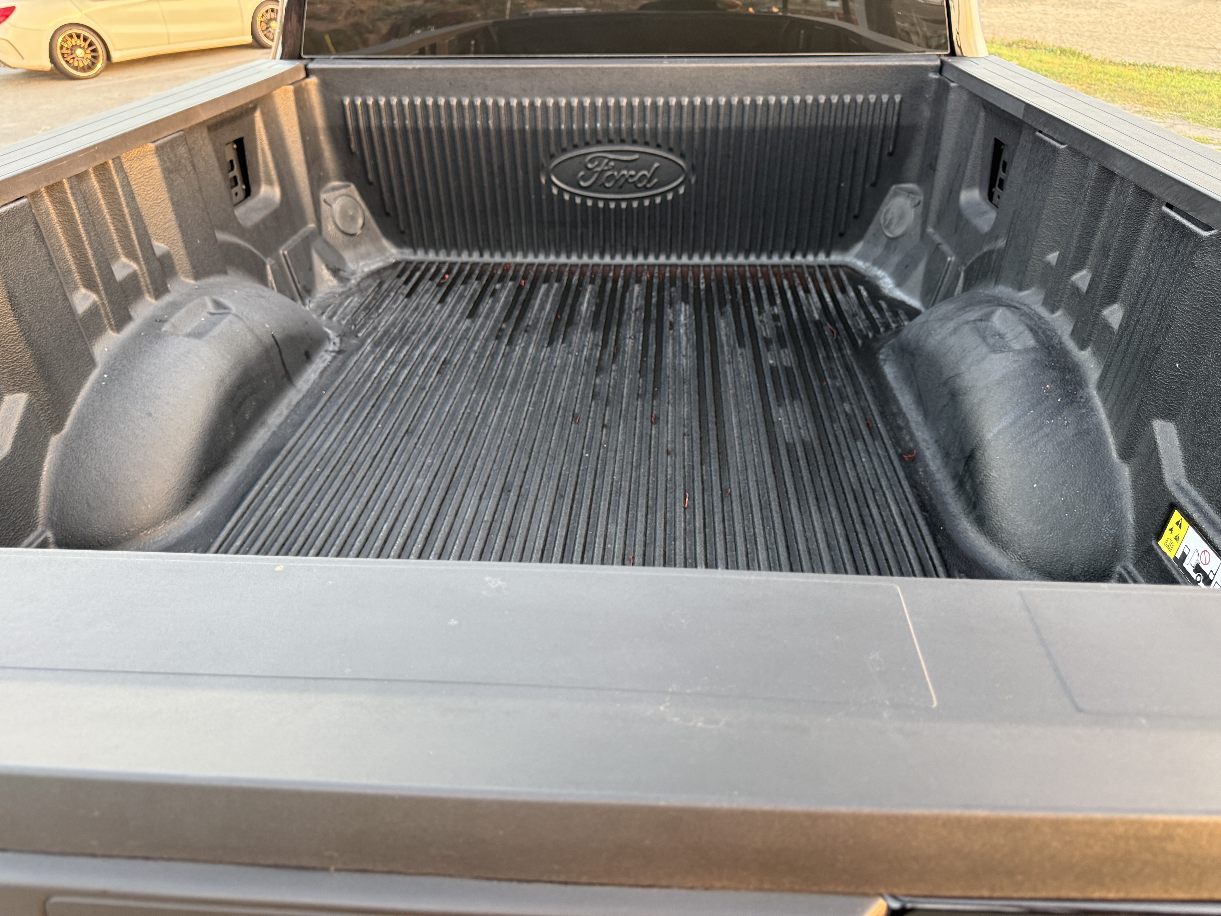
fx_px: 847
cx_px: 610
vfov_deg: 56.8
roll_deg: +2.9
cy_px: 458
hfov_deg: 71.6
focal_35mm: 24
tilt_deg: -33.6
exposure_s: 1/66
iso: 200
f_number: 1.78
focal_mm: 6.76
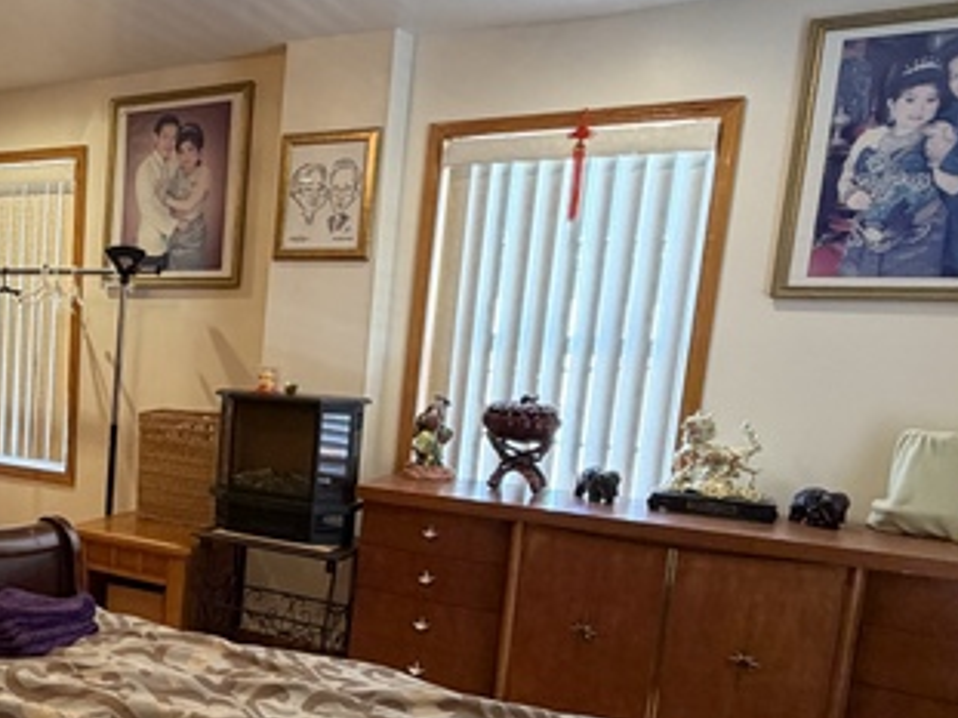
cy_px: 459
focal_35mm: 36
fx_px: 996
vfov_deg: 39.3
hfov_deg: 44.4
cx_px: 18
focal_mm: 2.22
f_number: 2.2
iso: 320
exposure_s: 1/60
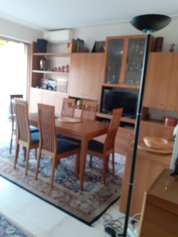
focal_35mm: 27
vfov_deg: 65.3
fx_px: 185
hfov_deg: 51.4
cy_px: 118
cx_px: 89
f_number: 1.9
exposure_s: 1/25
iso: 200
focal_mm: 3.6
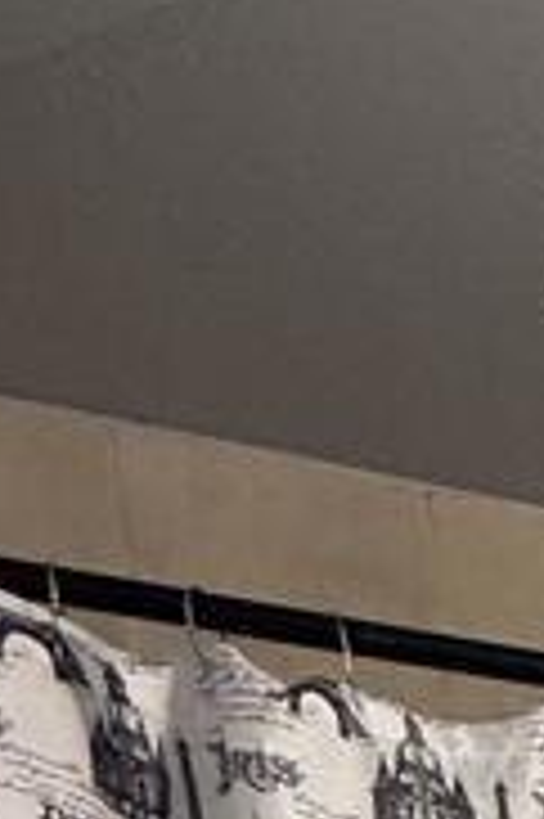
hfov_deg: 12.9
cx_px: 1295
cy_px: 1840
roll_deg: +1.4
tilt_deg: -8.7
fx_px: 1862
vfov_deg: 15.9
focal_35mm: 82
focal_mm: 2.22
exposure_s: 1/120
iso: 250
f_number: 2.2
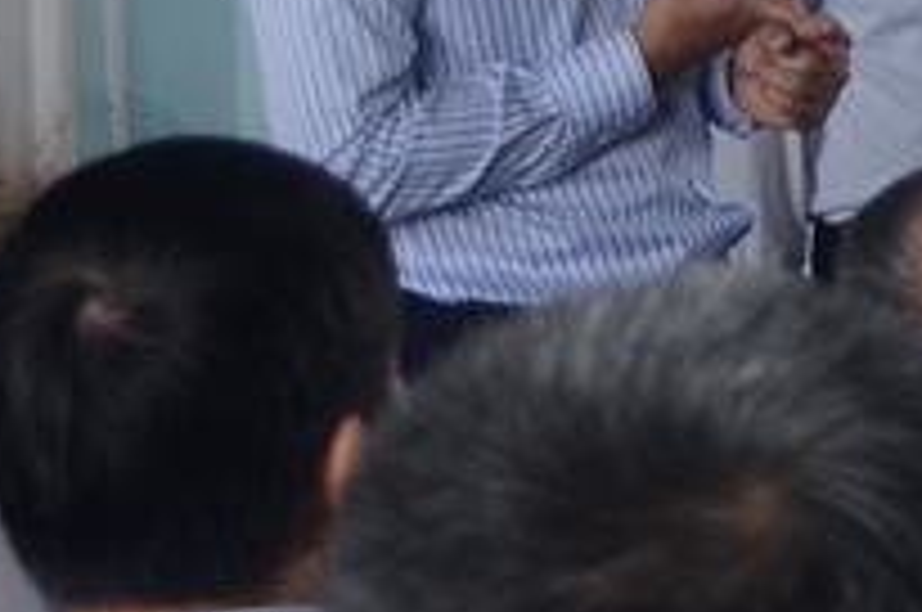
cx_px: 1295
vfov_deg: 6.8
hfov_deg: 10.1
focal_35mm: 199
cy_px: -392
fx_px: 5089
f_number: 4.5
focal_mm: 34
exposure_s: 1/30
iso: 400
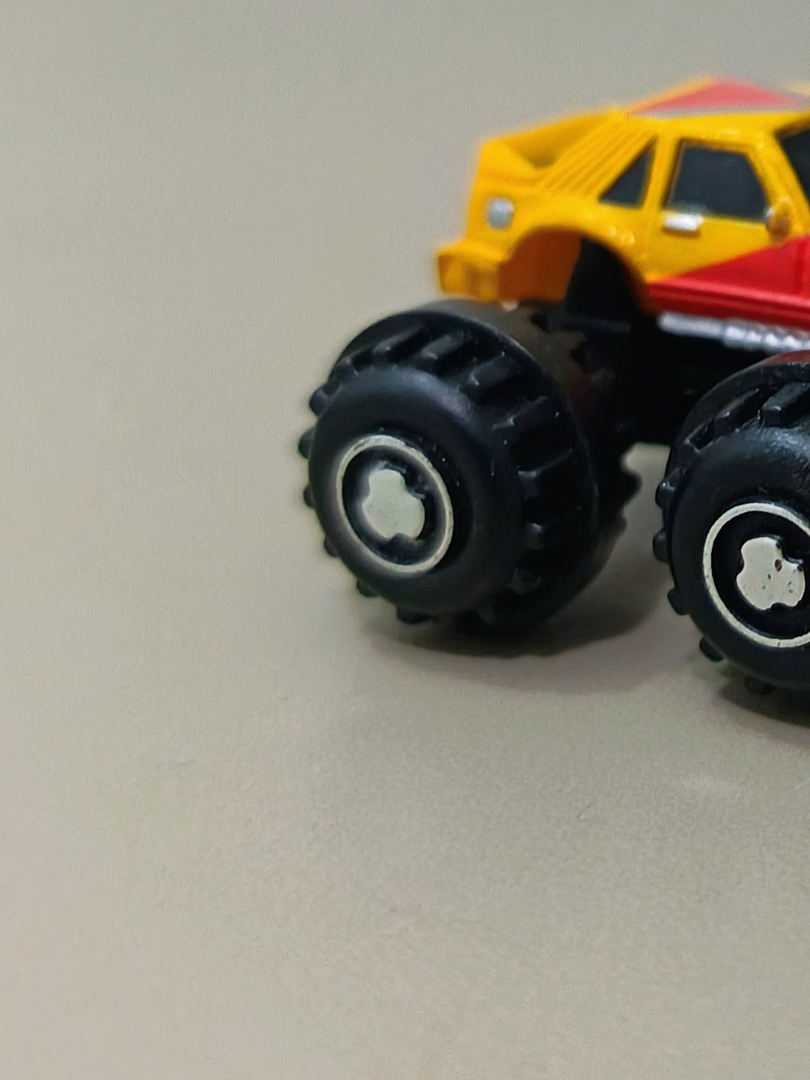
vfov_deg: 30.9
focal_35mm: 62
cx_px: 856
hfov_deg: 22.5
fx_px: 1934
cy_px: 331
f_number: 1.75
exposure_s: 1/33.3
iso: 2579
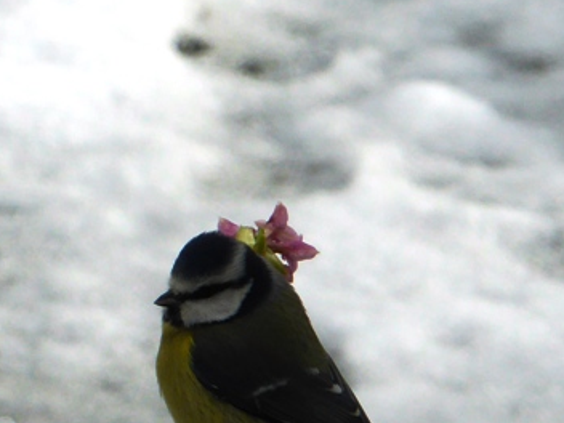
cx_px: 170
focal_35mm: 454
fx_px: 7397
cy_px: 364
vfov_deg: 3.3
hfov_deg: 4.4
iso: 100
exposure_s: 1/320
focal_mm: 44.8
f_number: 5.6
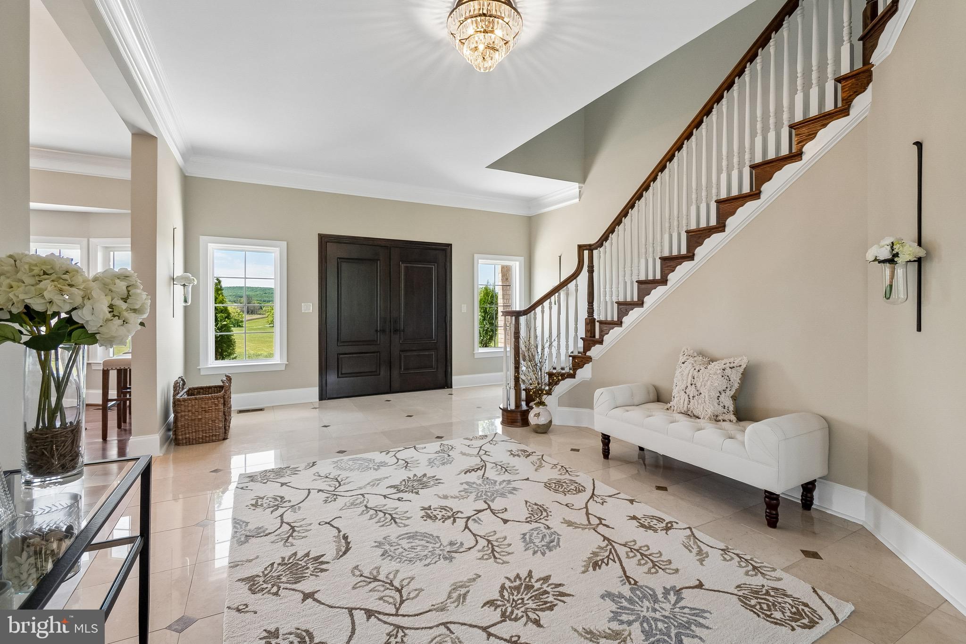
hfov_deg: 100.4
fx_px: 402
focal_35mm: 15
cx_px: 483
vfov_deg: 77.3
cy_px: 322
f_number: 5.6
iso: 400
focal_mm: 10
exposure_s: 1/80
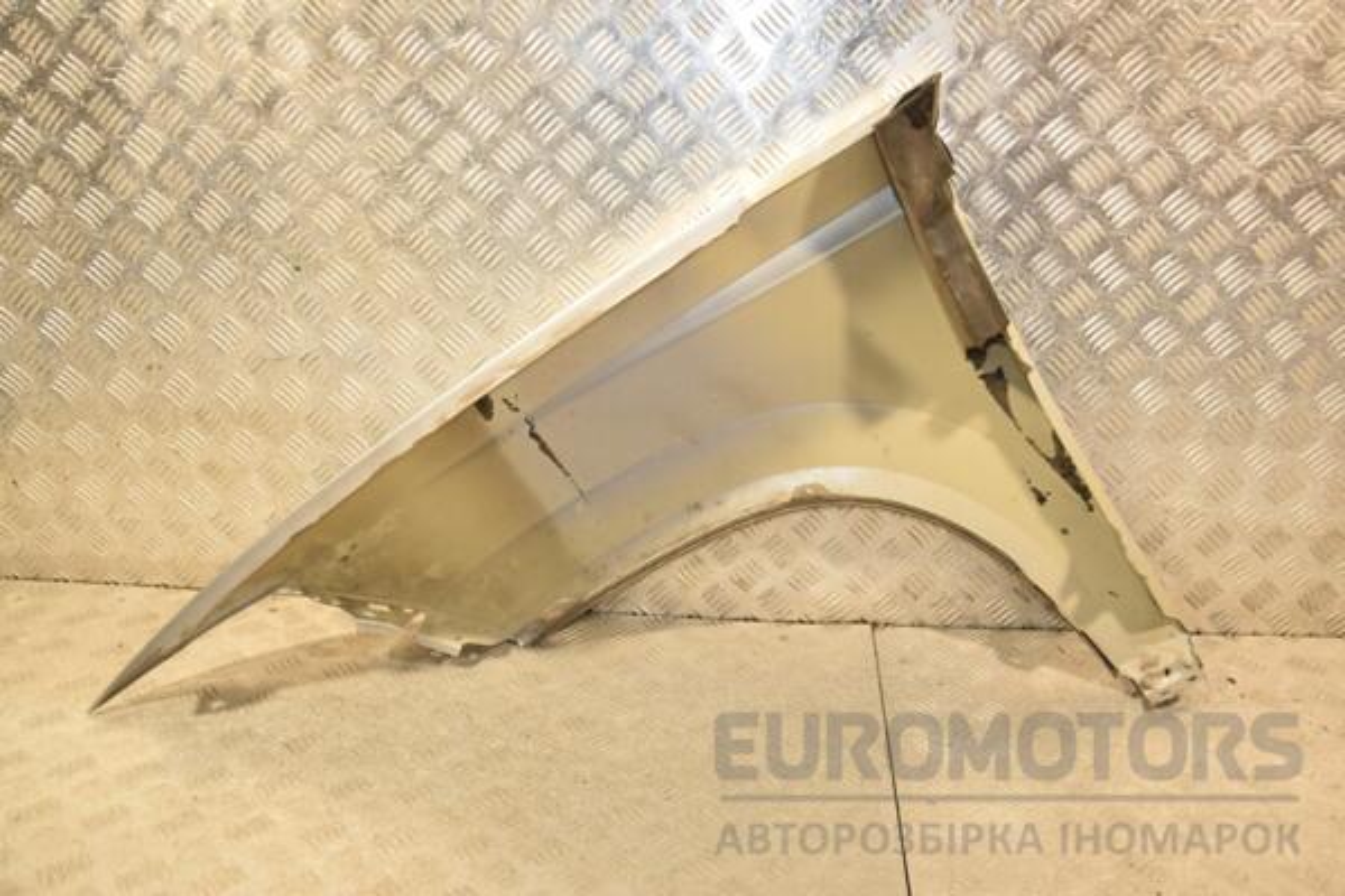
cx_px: 672
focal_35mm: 32
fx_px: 1177
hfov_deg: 59.5
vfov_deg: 41.7
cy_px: 448
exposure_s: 1/160
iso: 800
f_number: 5
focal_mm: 21
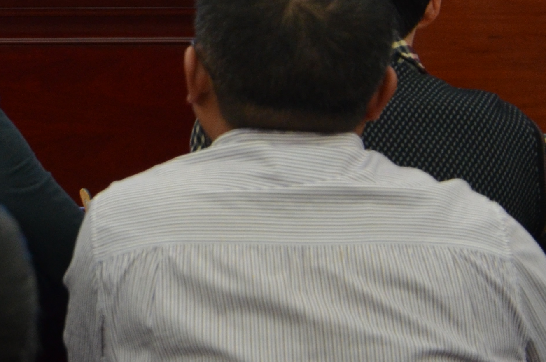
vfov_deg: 5.4
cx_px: -166
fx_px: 3796
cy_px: -173
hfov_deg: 8.1
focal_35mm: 251
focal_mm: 45
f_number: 4.8
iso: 800
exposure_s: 1/60
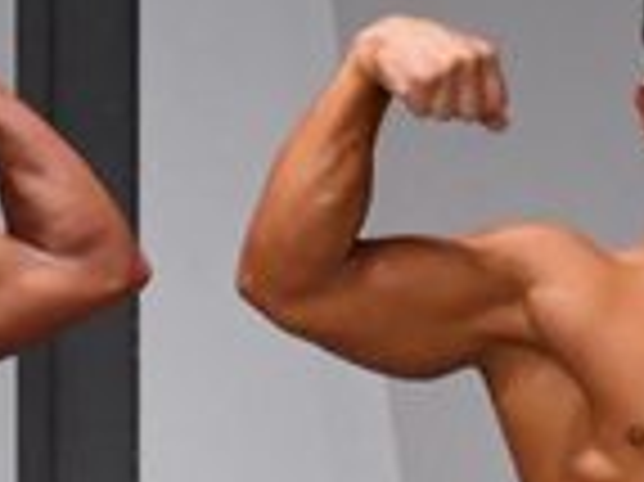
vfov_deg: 1.3
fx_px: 21005
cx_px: -759
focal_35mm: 1130
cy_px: 820
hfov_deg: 1.8
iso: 6400
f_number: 5.6
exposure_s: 1/400
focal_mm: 145
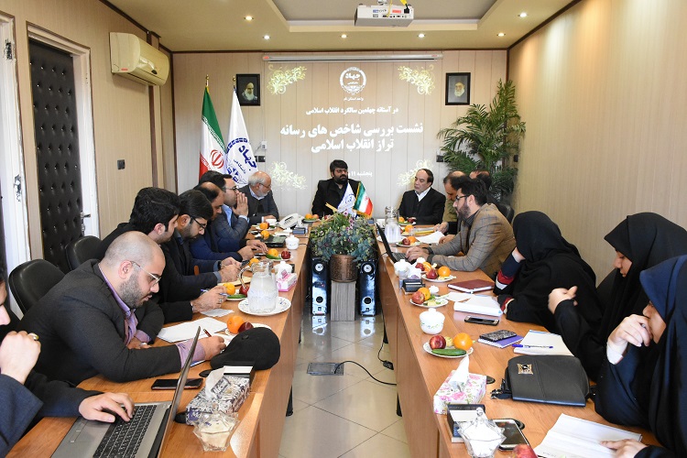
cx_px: 344
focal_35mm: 30
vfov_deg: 43.6
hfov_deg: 61.9
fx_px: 572
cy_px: 229
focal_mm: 20
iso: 5000
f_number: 5.6
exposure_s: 1/125
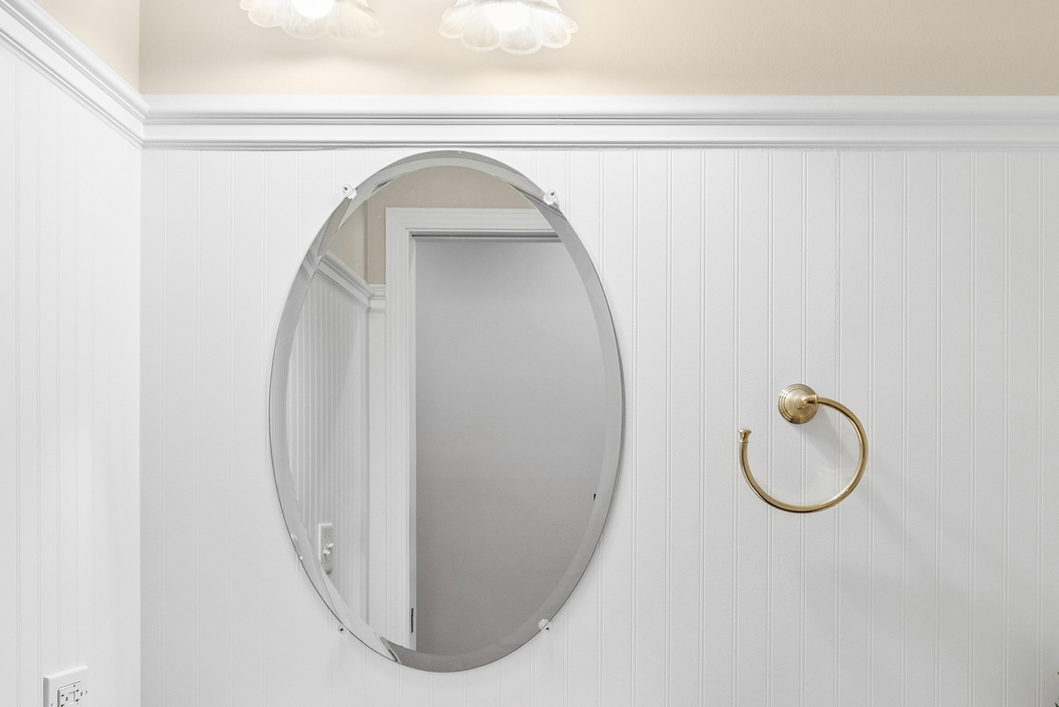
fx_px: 1088
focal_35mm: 37
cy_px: 517
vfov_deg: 35.3
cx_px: 644
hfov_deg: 51.5
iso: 250
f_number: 8
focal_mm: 16
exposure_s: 1/10
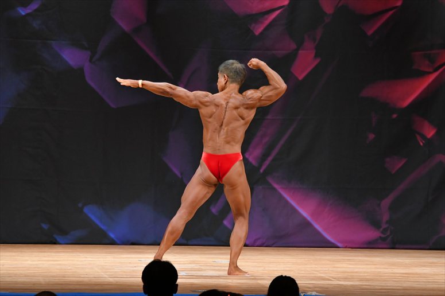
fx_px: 2965
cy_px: 148
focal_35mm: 240
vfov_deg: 5.7
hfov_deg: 8.6
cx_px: 222
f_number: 5.6
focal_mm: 160
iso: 3200
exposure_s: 1/400
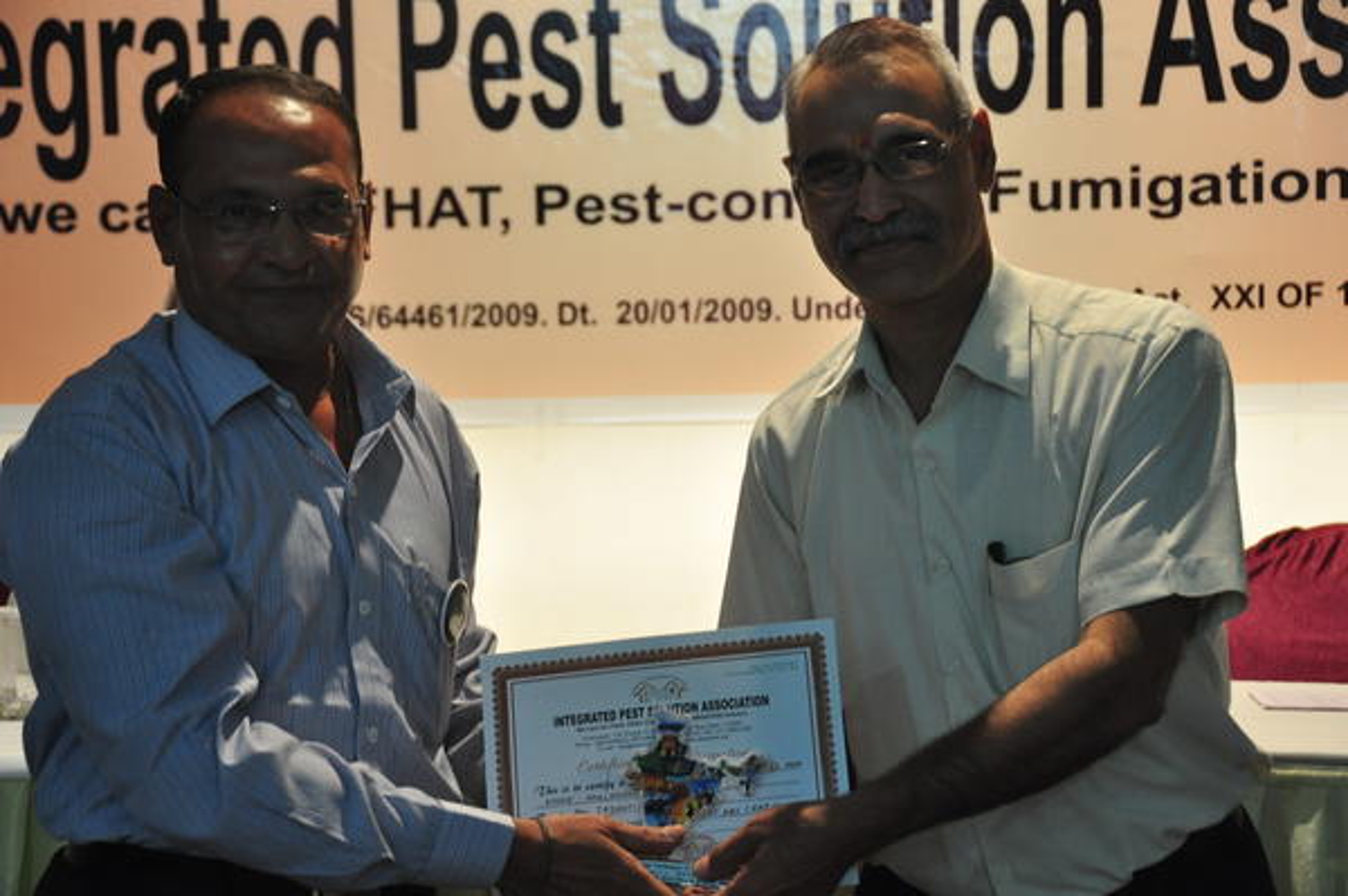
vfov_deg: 16.2
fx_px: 3143
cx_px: 674
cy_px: 448
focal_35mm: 84
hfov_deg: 24.2
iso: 800
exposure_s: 1/50
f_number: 5
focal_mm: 56
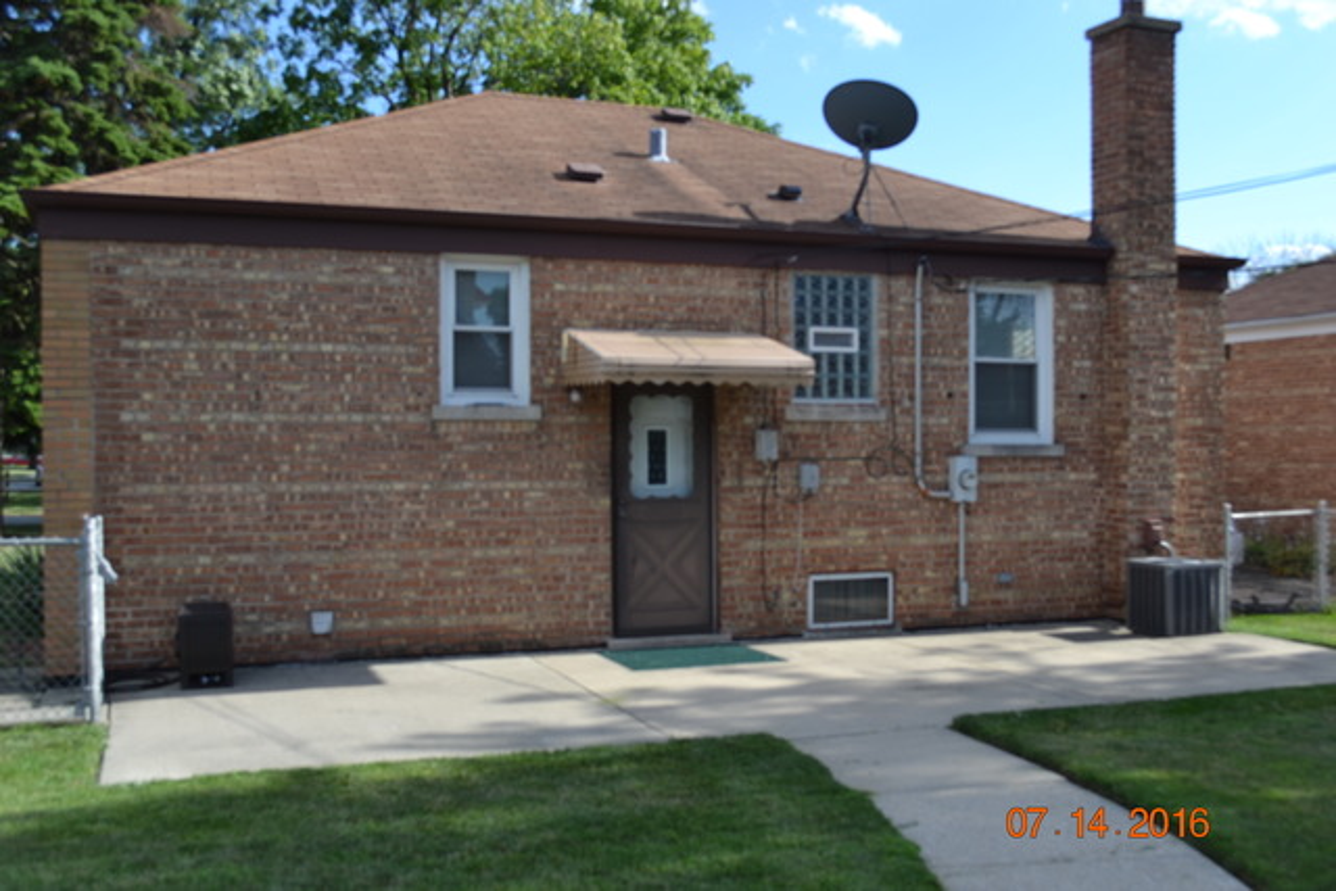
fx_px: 1336
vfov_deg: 36.9
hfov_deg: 53.1
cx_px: 668
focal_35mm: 36
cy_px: 446
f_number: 6.3
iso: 100
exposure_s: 1/160
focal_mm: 24
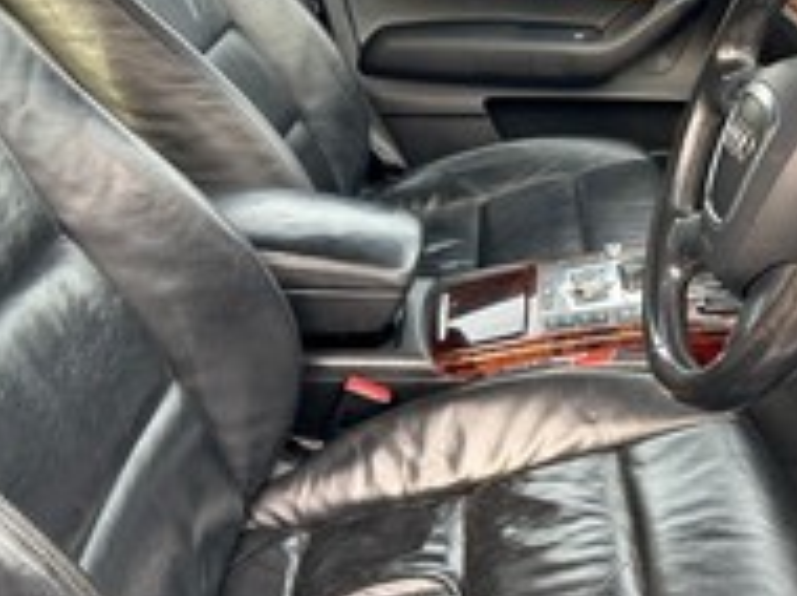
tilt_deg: -28.5
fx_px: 1104
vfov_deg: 30.2
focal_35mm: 48
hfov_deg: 38.4
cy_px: 319
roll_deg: -0.4
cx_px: 625
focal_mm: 5.7
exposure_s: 1/121
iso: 80
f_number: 1.5
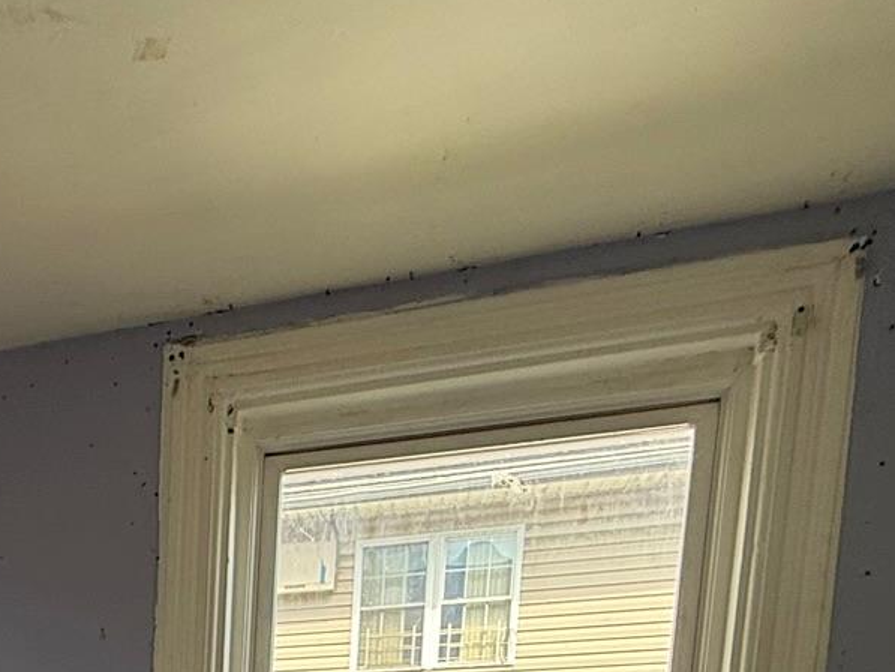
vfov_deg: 23.5
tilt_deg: -8.0
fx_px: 1241
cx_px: -94
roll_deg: +0.3
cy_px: 1036
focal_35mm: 48
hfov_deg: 34.2
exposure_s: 1/99
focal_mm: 2.22
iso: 40
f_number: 2.2
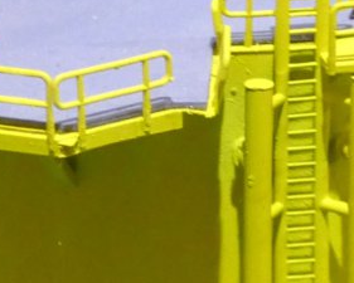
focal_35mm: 287
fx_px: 3008
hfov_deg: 6.7
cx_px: -79
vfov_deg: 5.4
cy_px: -52
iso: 1250
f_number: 3.2
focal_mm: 15.26
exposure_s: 1/80
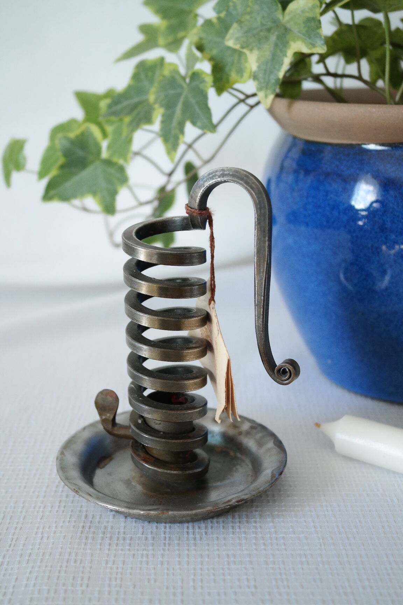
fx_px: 890
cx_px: 202
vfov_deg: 37.5
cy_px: 302
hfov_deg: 25.5
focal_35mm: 53
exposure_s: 1/30
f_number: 6.3
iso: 800
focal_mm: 35
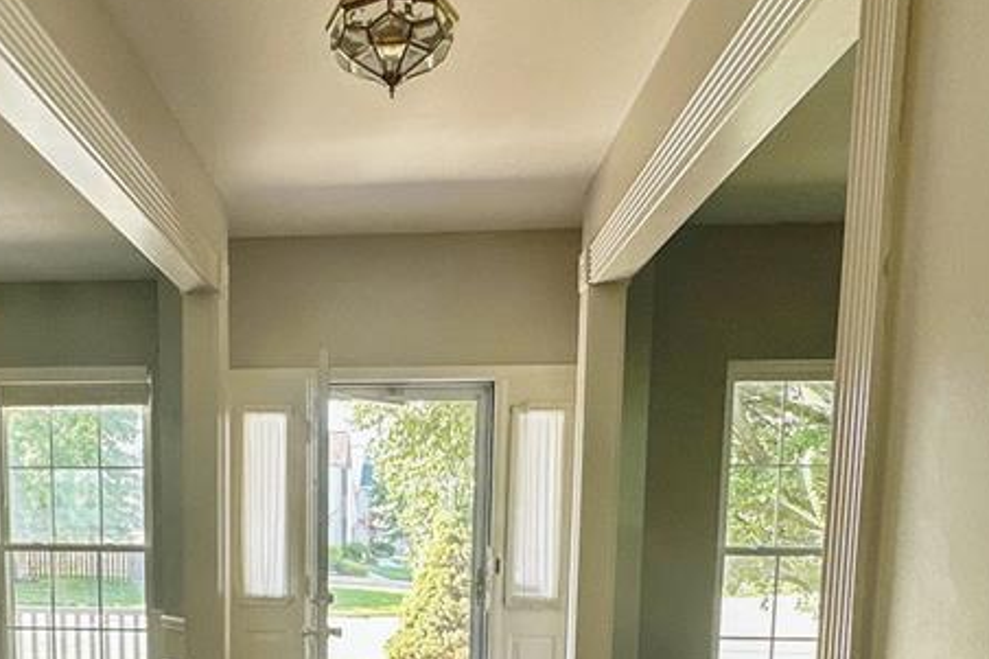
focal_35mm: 33
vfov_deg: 36.6
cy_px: 632
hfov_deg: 55.9
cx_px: 319
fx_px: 906
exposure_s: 1/121
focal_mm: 2.22
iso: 125
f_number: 2.2
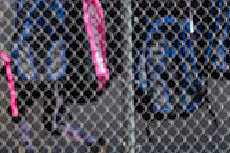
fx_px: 4442
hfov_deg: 3.0
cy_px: 61
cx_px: -128
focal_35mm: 696
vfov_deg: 2.0
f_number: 3.2
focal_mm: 200
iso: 200
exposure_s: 1/2500
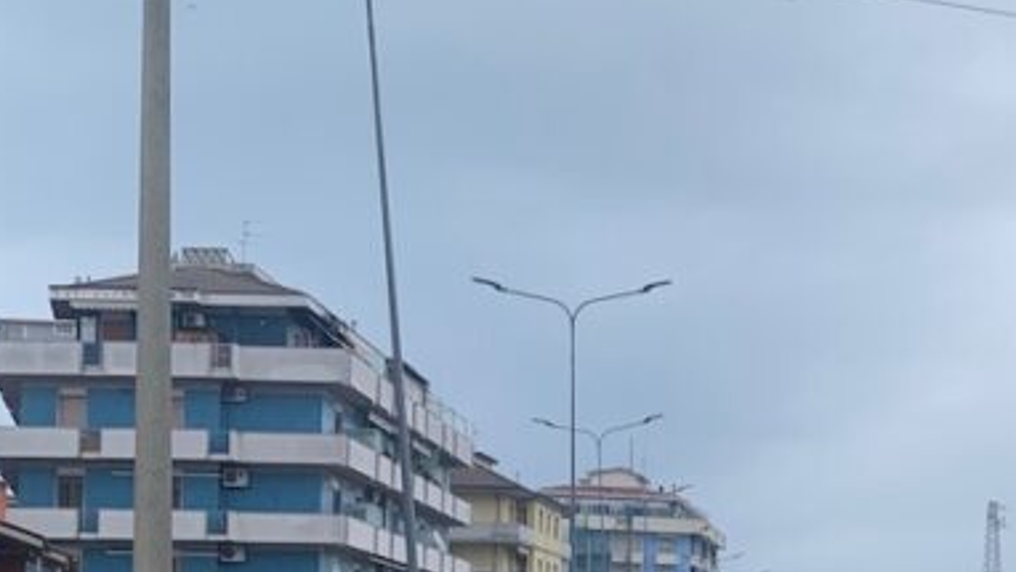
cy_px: 625
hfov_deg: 27.2
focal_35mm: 76
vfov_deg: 15.5
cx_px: 835
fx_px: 2048
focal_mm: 4.25
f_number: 1.8
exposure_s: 1/2075
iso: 25
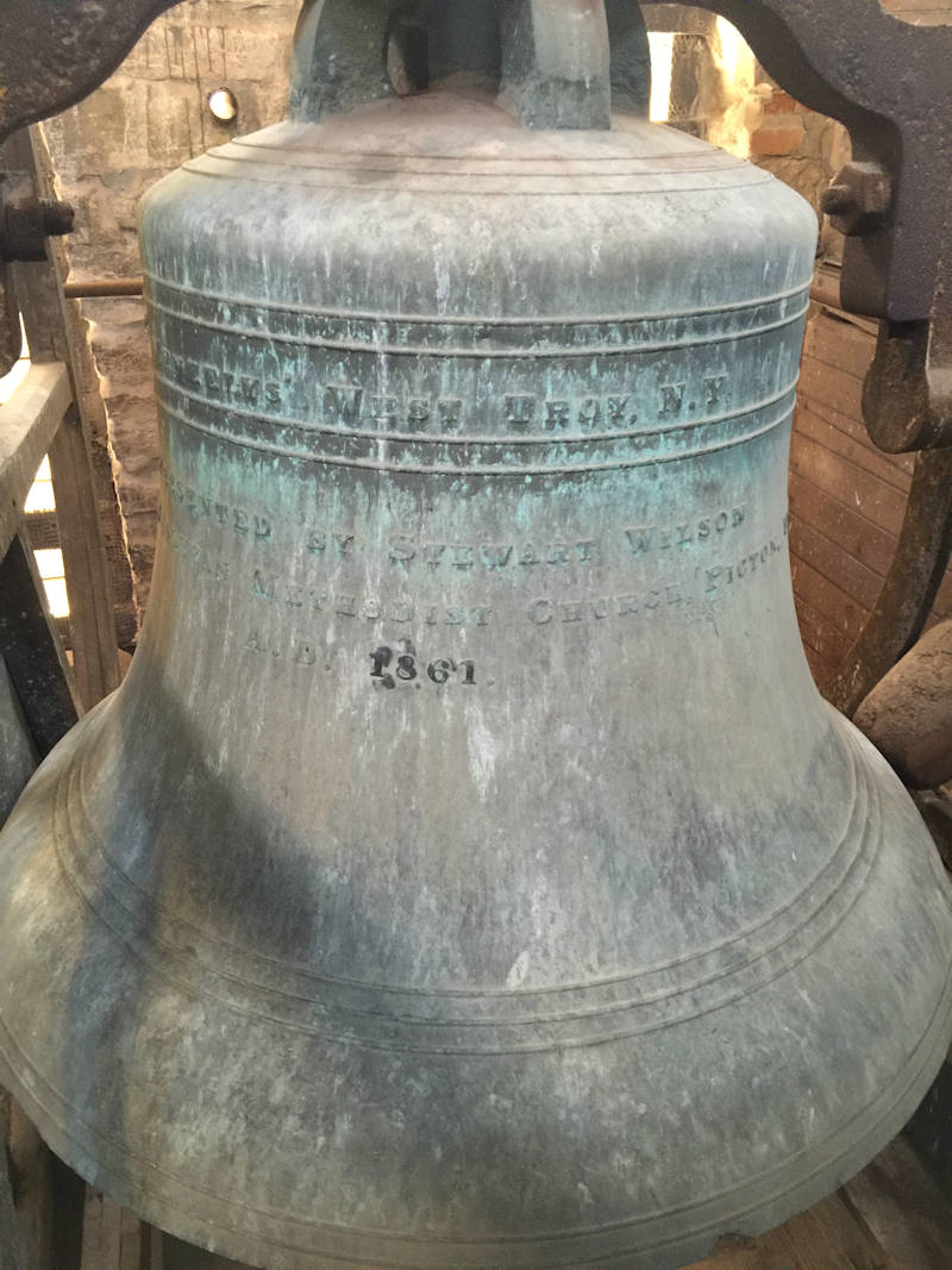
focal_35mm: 29
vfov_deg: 61.7
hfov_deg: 48.2
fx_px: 1064
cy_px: 635
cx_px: 476
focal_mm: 4.15
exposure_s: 1/4
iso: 80
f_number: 2.2
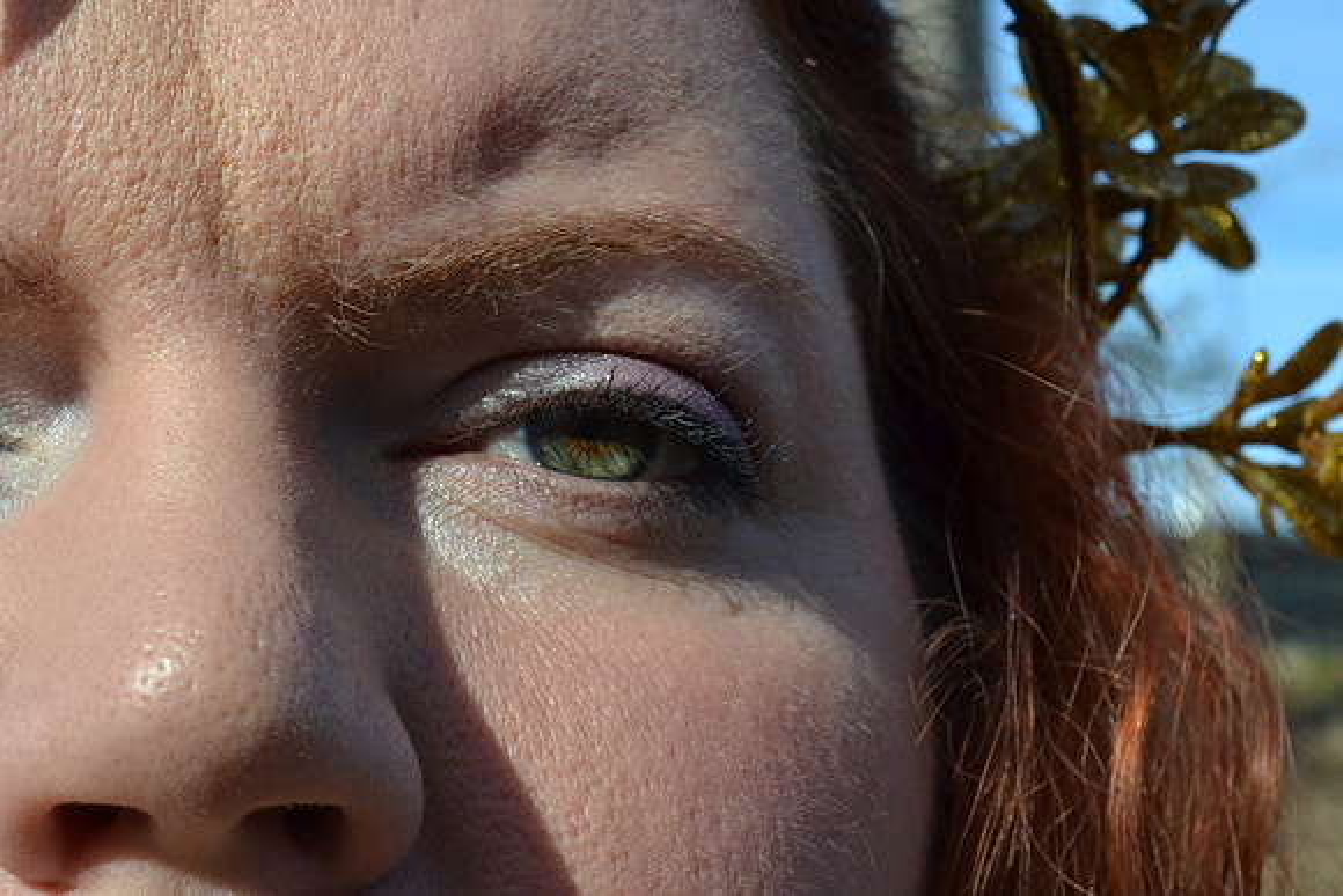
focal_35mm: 82
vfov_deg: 16.6
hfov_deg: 24.6
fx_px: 3078
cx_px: 672
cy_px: 448
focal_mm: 55
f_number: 14
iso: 1600
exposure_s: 1/800
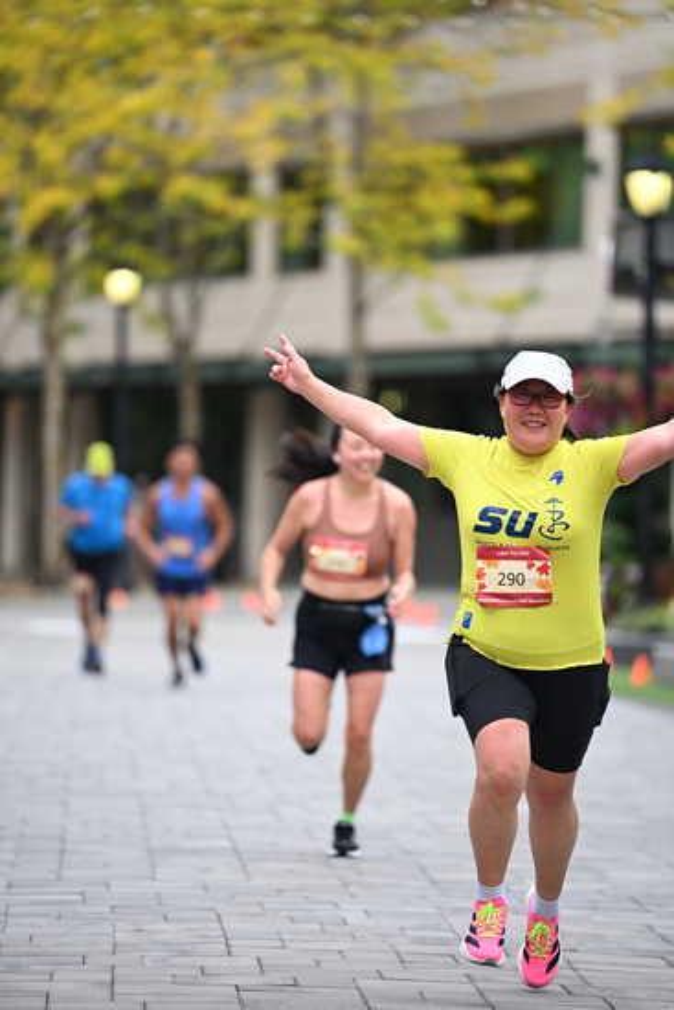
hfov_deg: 6.9
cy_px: 505
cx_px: 337
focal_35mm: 200
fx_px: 5613
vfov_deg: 10.3
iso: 640
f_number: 2.8
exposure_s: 1/1600
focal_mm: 200
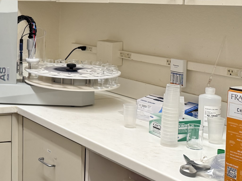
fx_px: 468
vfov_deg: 21.7
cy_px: 38
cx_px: -94
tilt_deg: -4.8
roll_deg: +0.3
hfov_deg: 24.3
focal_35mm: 67
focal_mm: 6.76
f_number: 1.78
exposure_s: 1/120
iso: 125
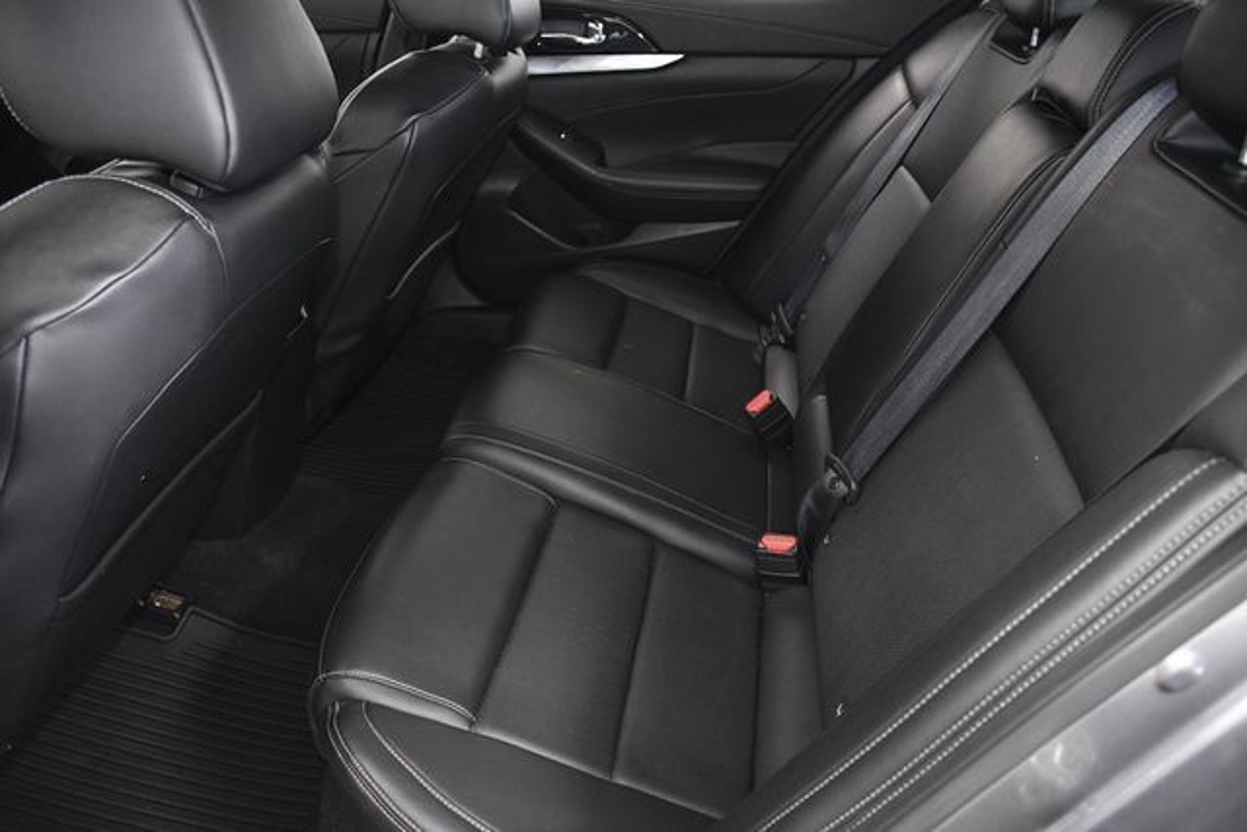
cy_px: 416
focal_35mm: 27
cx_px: 624
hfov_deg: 67.4
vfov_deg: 48.0
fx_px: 935
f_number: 3.5
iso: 2500
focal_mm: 18
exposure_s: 1/250
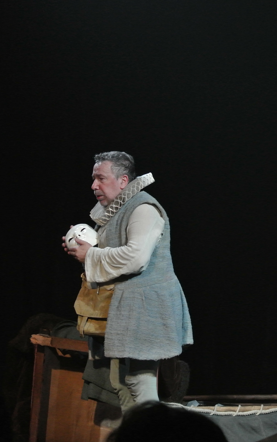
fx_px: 1498
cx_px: 278
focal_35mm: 124
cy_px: 222
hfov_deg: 10.5
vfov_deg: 16.8
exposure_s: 1/80
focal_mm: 30
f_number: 3.8
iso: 900
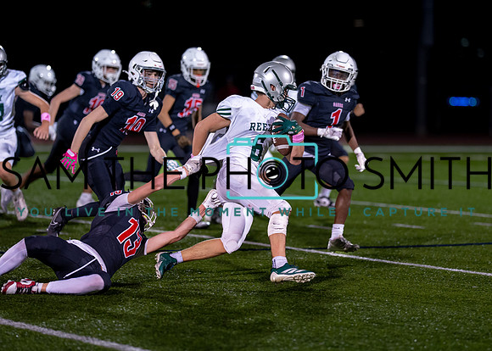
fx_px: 2655
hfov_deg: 10.6
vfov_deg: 7.6
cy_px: 147
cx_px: 294
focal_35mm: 190
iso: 1600
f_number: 1.8
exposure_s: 1/1000
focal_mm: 135
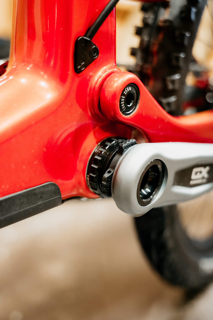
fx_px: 311
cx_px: 106
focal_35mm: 35
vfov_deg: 54.4
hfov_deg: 37.9
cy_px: 160
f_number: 2.8
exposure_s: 1/125
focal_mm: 35
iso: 1600
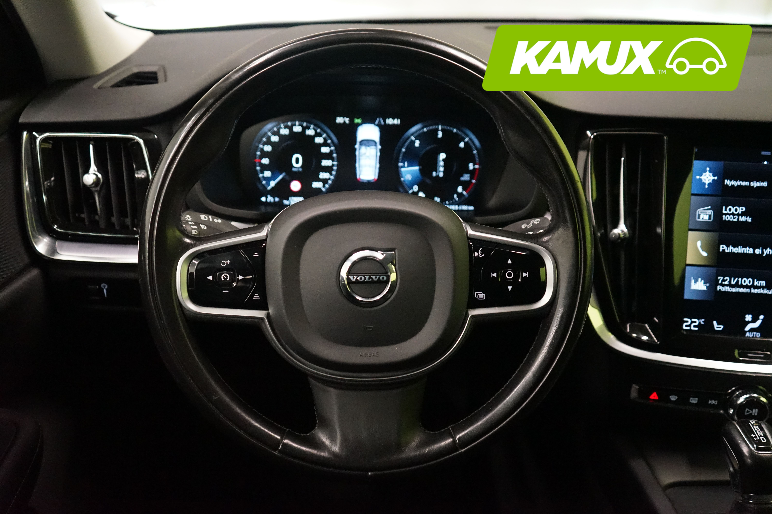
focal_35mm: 37
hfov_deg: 51.9
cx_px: 386
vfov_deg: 35.9
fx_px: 793
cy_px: 257
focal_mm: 37
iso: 6400
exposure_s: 1/60
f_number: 4
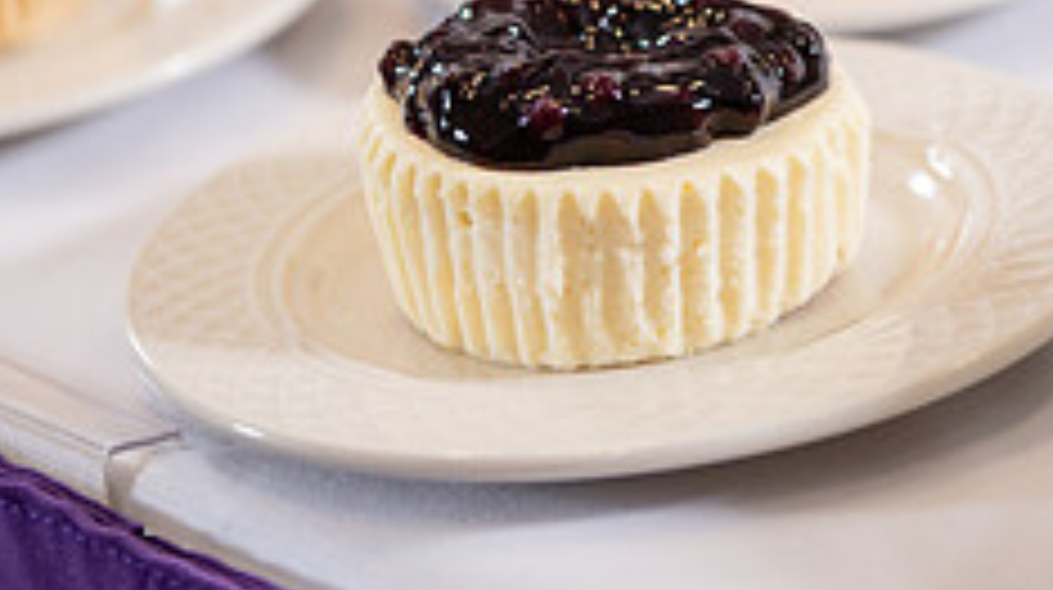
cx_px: 567
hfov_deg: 13.8
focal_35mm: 156
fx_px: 4351
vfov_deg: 7.7
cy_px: -83
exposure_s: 1/200
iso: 320
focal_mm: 60
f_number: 3.2
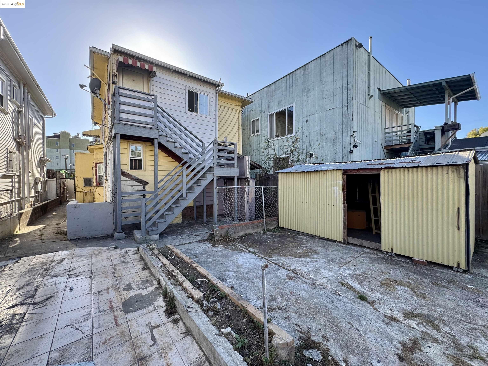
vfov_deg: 85.7
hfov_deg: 102.1
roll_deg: -0.5
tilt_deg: -1.6
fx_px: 197
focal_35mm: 14
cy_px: 183
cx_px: 244
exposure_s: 1/257
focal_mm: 2.22
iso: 40
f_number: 2.2
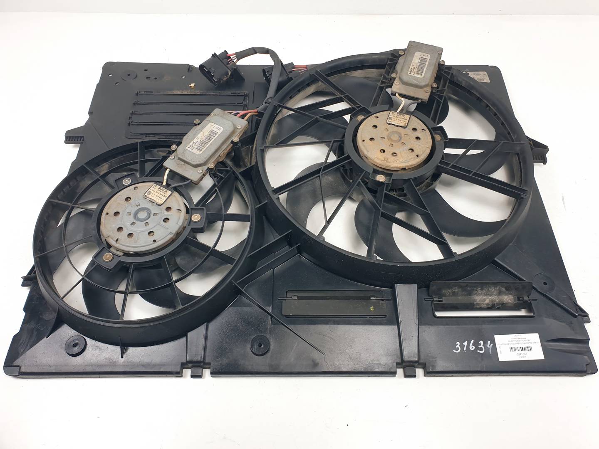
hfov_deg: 67.3
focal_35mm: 26
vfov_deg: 53.1
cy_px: 224
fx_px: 450
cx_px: 300
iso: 50
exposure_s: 1/176
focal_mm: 4.3
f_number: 2.4
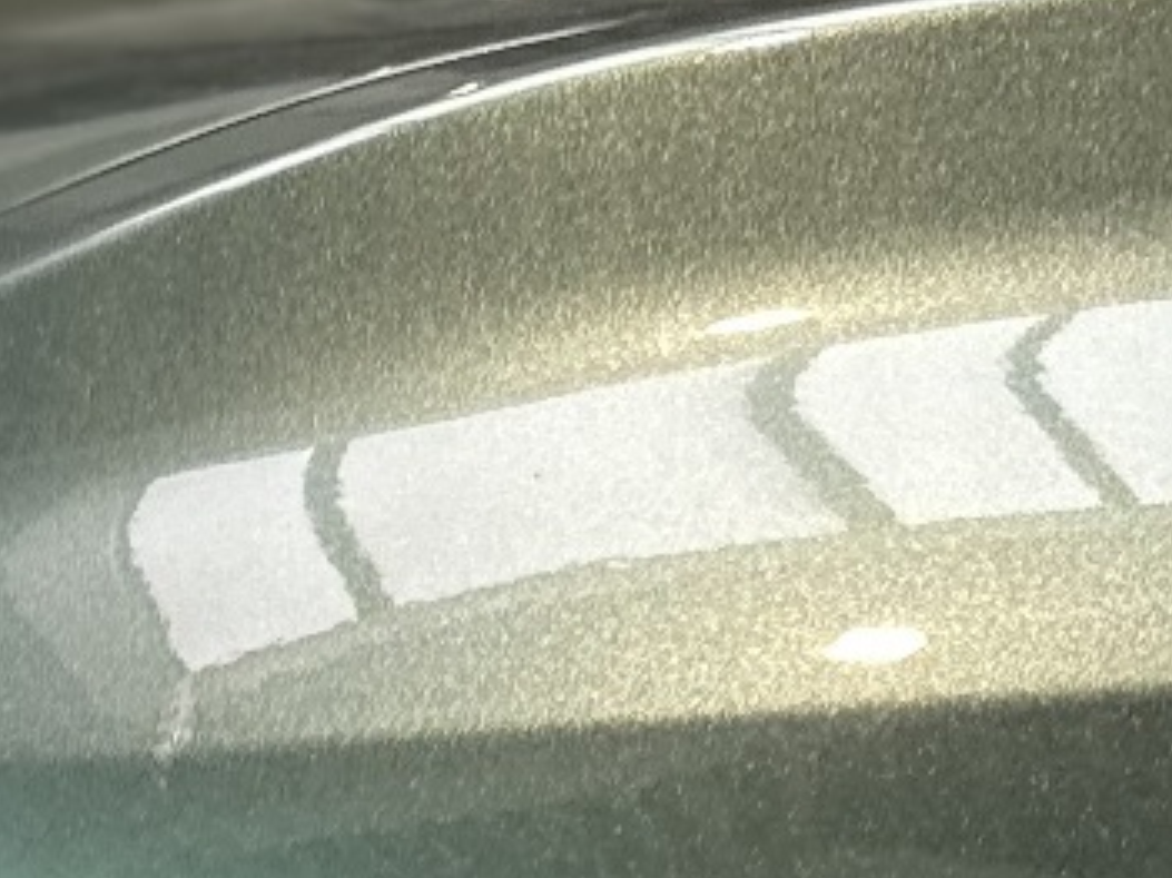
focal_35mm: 123
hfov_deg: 15.2
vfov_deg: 10.8
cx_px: -417
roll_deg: +1.6
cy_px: 1863
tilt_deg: -16.3
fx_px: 4163
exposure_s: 1/195
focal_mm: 6.86
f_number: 1.78
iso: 80
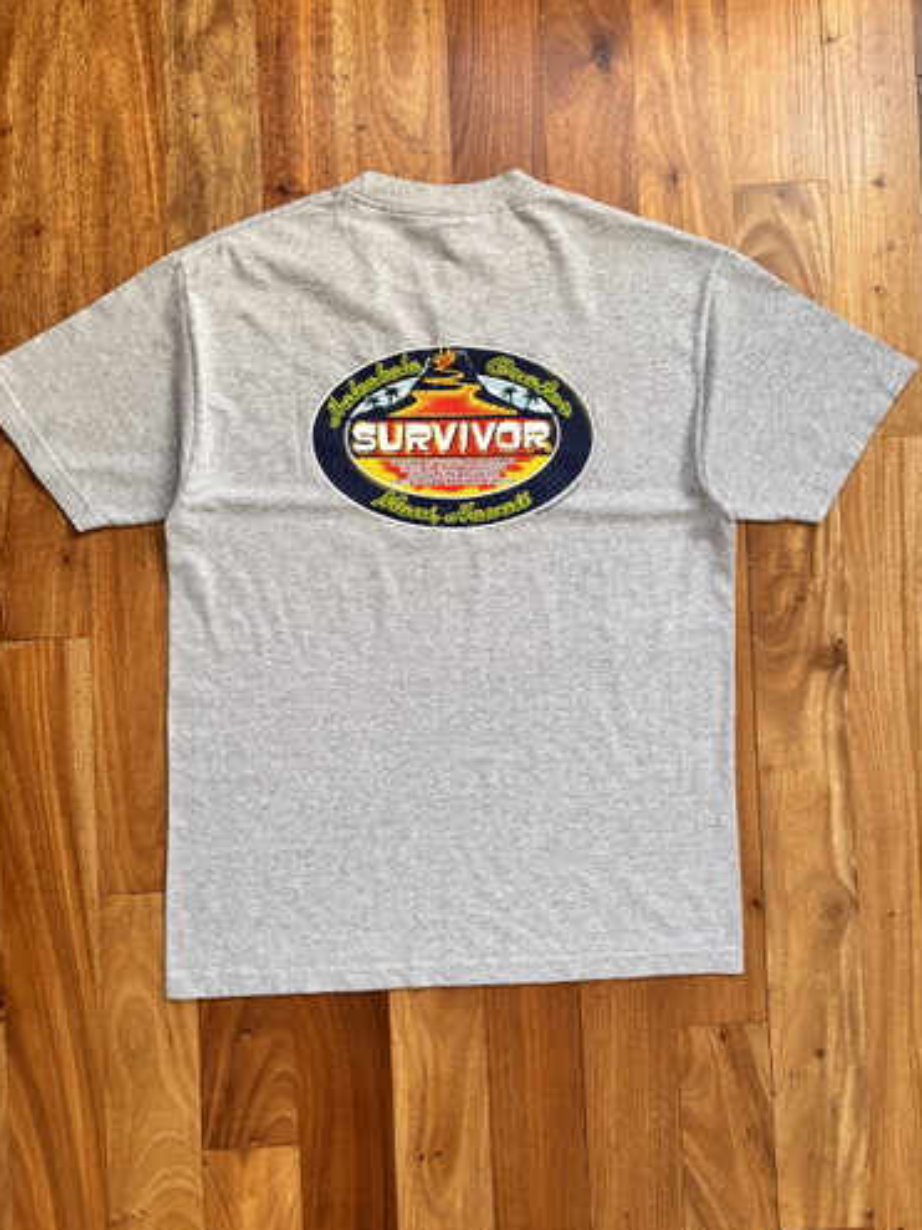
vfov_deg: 63.4
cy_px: 598
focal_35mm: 28
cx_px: 450
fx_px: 995
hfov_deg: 49.7
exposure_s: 1/121
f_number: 1.6
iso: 100
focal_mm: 5.96
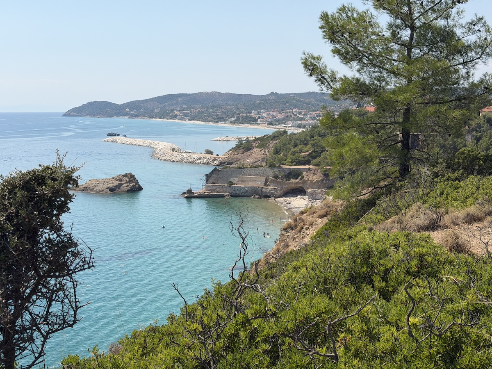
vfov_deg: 30.3
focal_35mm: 48
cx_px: 246
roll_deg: +1.5
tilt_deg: -6.3
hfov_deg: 39.7
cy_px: 184
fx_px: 682
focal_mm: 6.76
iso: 64
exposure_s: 1/6536
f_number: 1.78
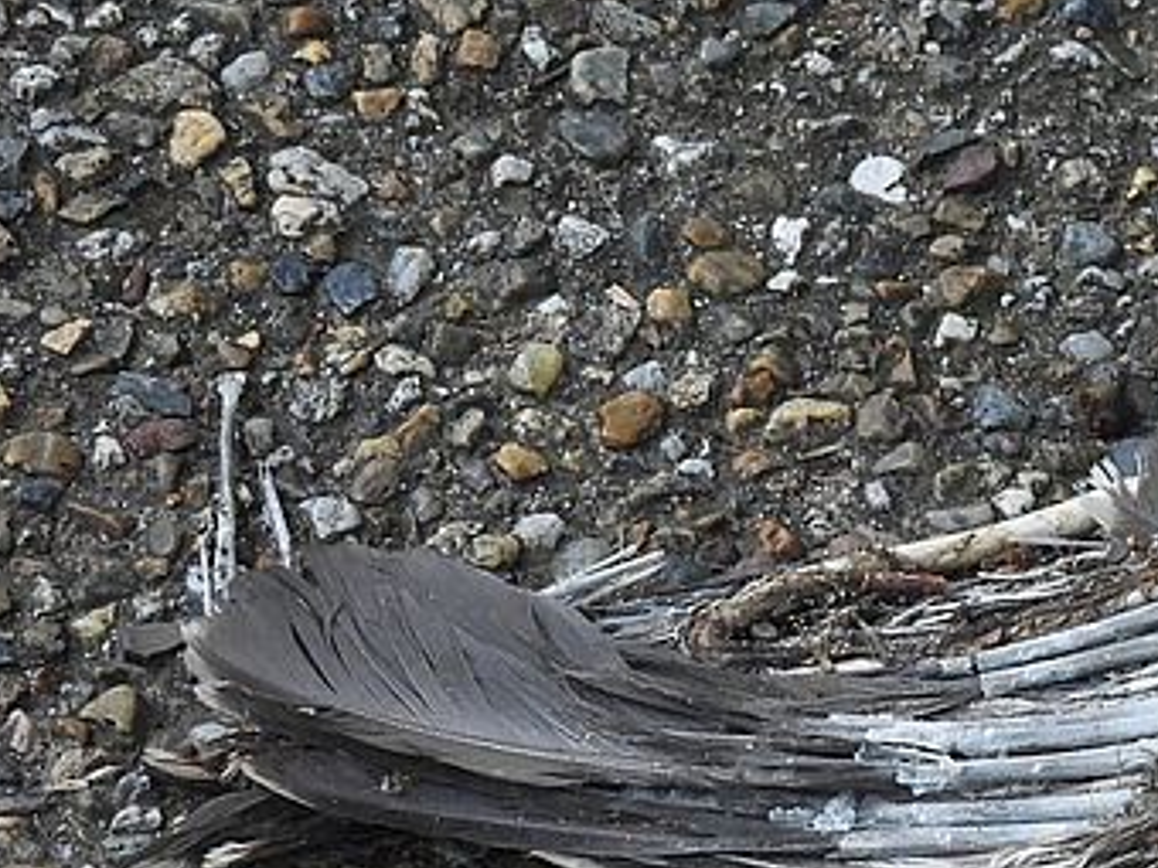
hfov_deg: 4.2
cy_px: 558
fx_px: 15756
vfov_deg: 3.2
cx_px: 1182
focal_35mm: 471
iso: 800
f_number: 4.5
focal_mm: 35.7
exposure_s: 1/2000
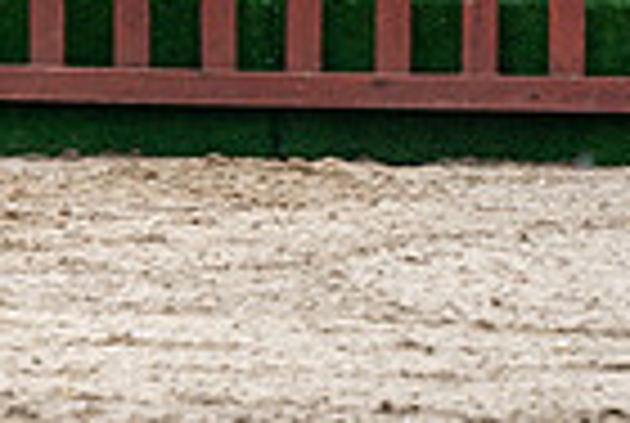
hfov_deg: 1.5
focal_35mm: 1351
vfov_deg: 1.0
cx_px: -428
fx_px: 23693
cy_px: -434
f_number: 5.6
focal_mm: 327
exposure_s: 1/400
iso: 400
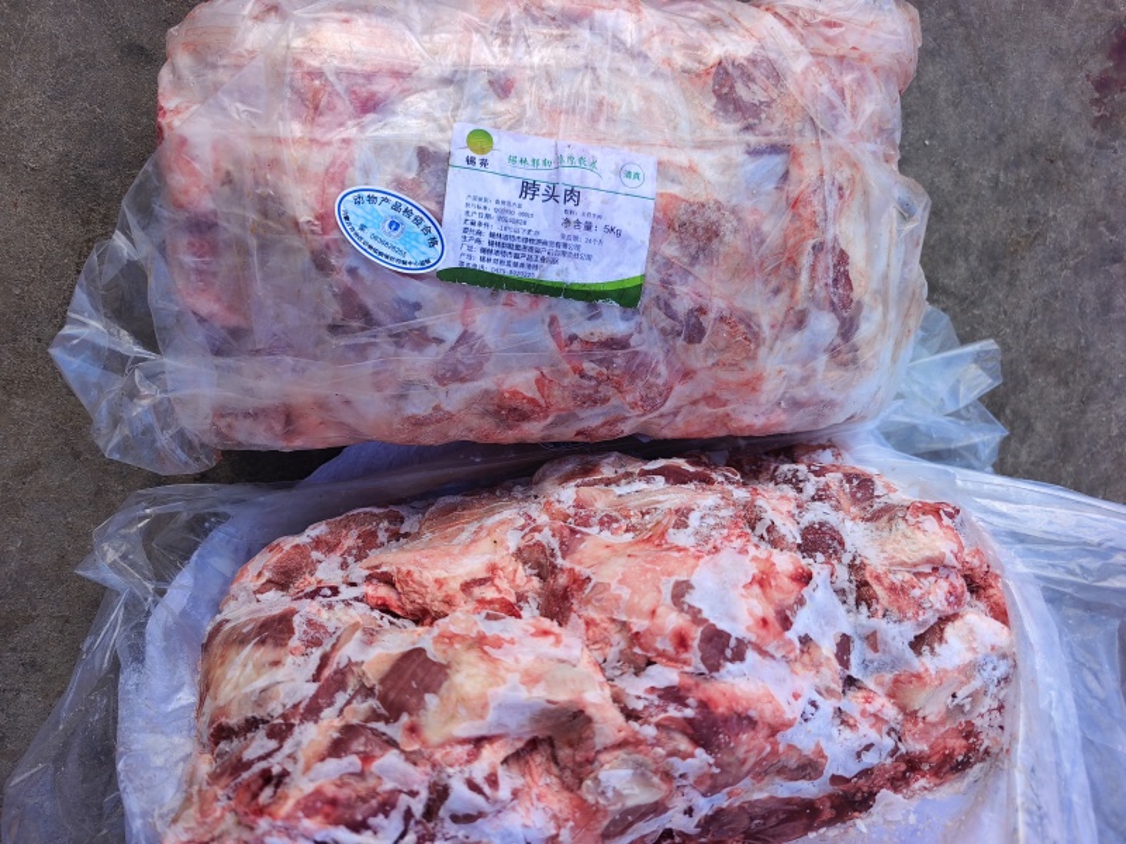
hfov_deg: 73.9
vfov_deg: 58.9
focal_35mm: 23
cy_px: 422
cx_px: 563
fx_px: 748
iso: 50
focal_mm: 6.51
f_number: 1.57
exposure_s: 1/726
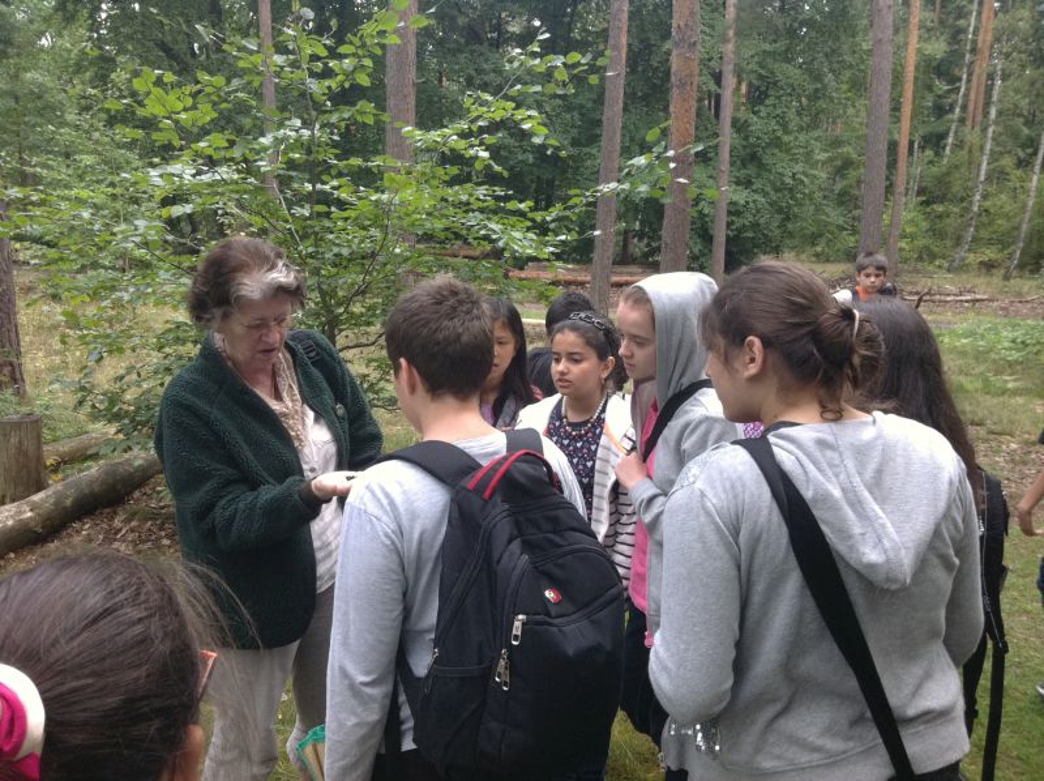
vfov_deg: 40.6
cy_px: 390
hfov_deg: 52.7
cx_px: 522
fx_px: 1054
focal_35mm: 35
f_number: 2.8
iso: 125
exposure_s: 1/120
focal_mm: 3.85
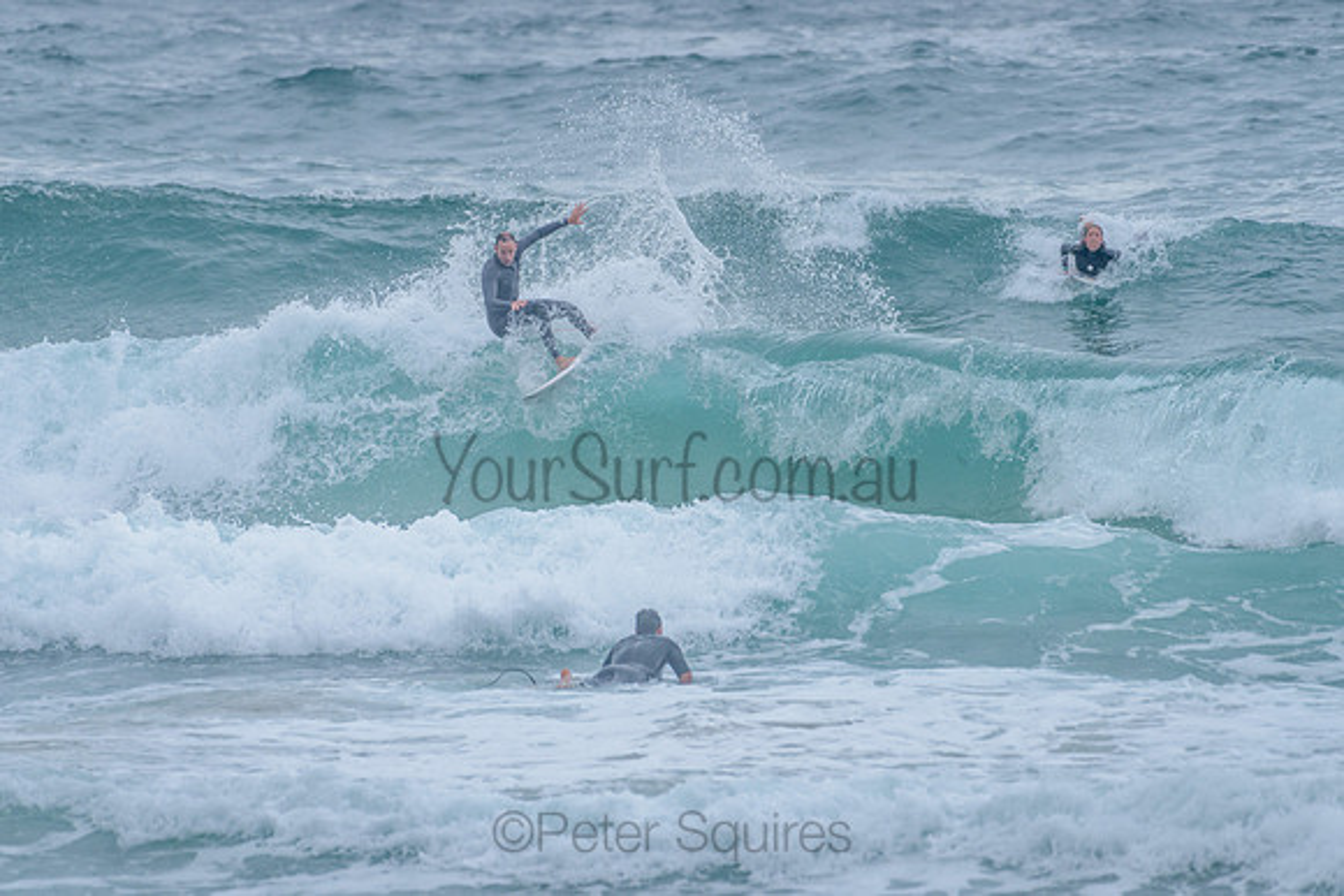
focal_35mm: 613
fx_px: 22881
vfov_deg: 2.2
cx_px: 674
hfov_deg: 3.4
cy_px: 348
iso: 720
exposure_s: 1/1250
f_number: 5.6
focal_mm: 500
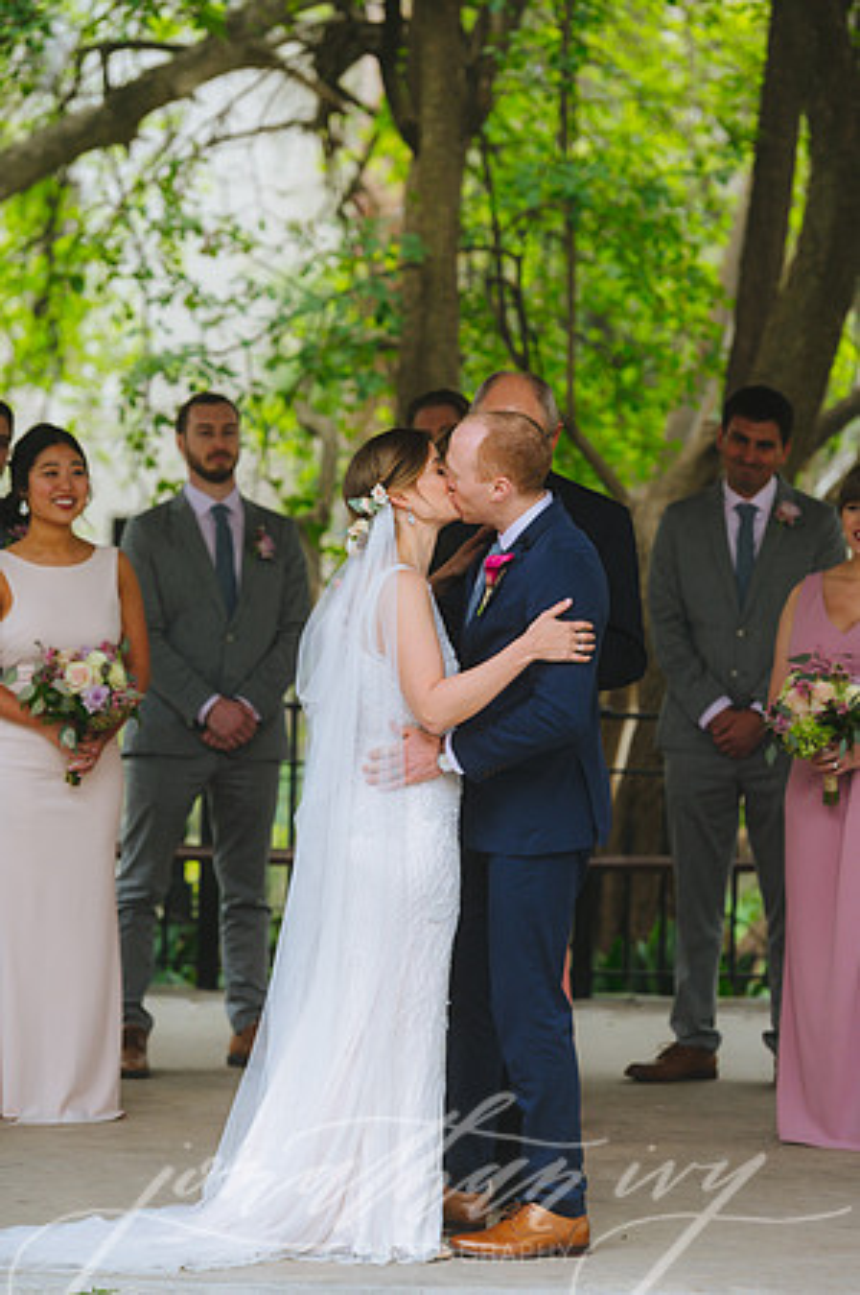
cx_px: 430
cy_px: 648
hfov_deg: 8.8
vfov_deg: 13.3
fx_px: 5567
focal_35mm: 155
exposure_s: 1/500
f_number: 2.8
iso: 400
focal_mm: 155
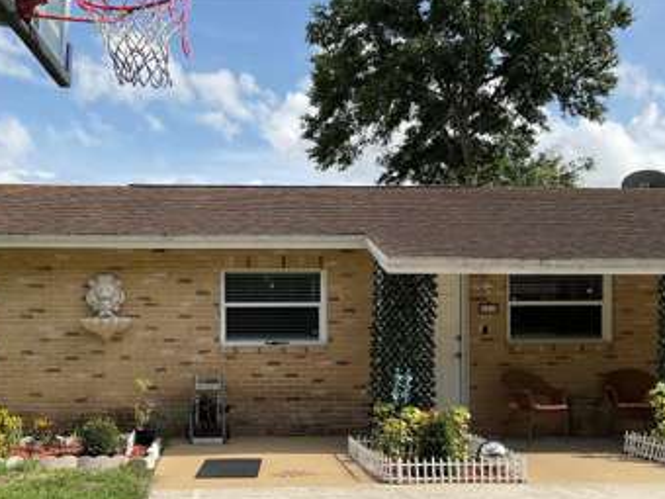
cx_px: 258
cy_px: 342
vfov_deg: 34.7
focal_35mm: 41
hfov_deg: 45.5
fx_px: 788
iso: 16
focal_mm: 3
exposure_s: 1/2141
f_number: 1.8
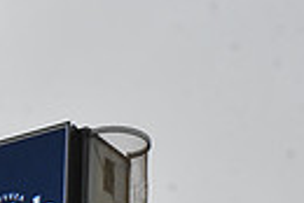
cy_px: 273
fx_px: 3390
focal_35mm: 401
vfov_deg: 3.4
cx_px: -248
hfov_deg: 5.1
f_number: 9
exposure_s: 1/200
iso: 400
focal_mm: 90
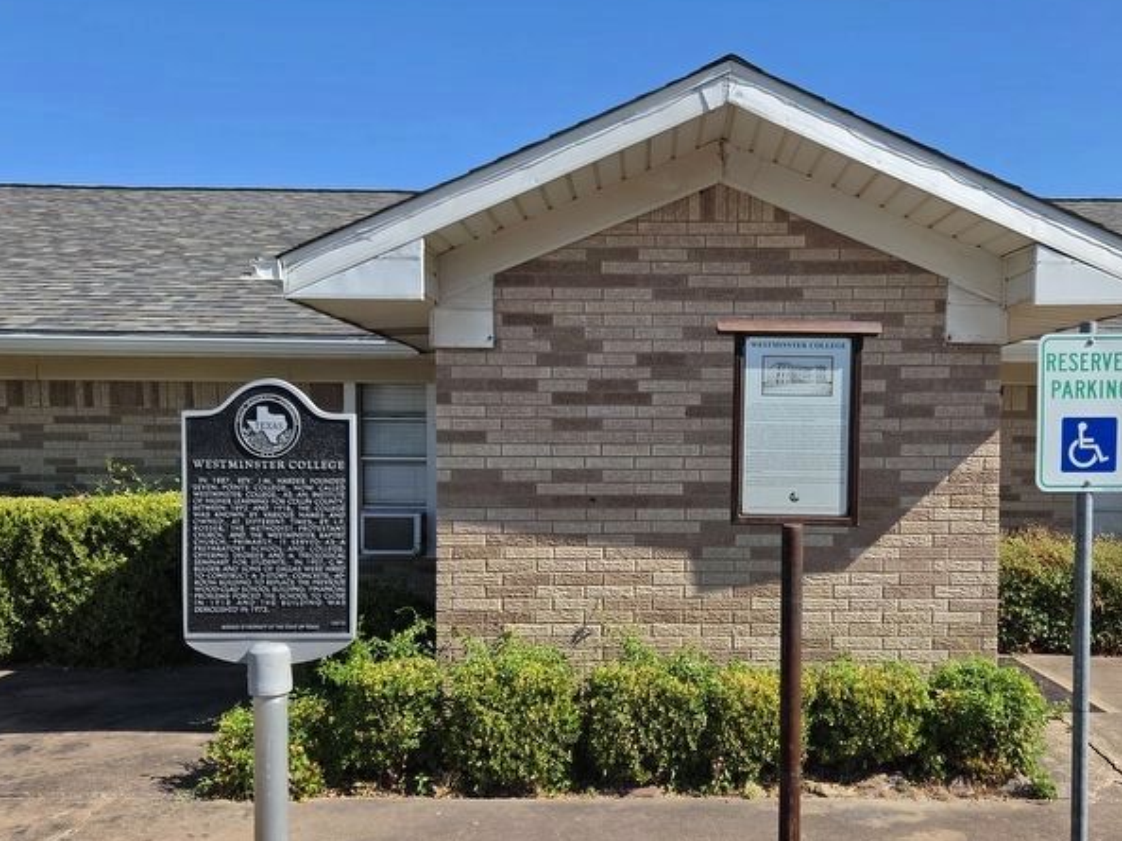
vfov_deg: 45.1
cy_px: 508
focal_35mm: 31
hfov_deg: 58.1
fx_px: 1004
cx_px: 648
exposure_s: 1/3778
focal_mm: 5.4
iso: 80
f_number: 1.8
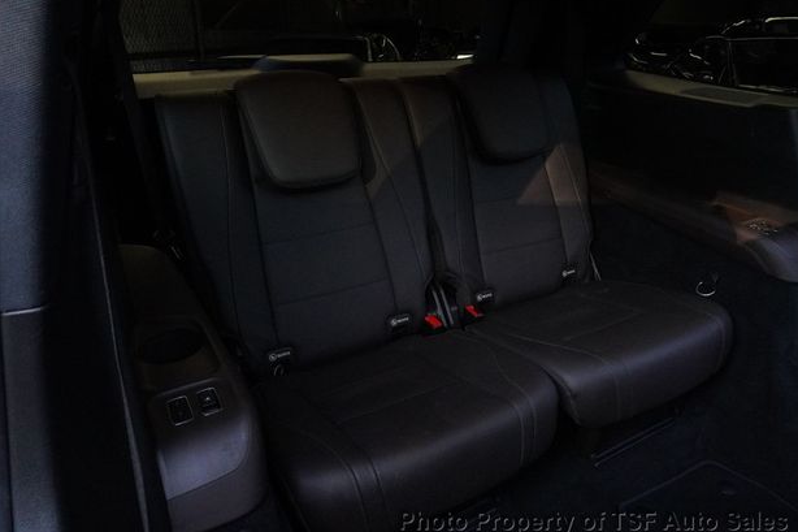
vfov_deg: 51.3
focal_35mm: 25
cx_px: 415
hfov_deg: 71.5
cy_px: 268
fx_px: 554
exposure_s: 1/250
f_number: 9
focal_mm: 16
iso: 6400
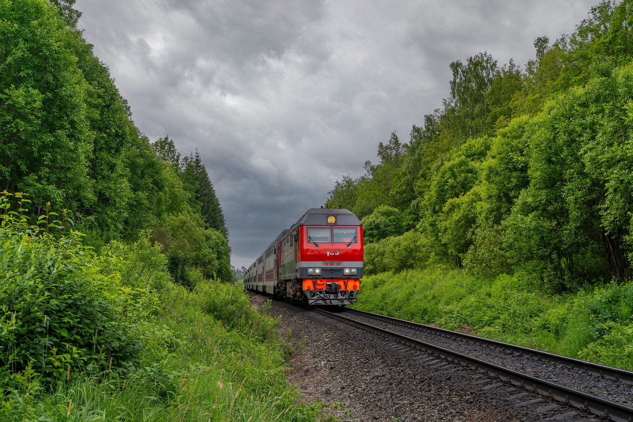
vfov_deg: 28.6
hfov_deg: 41.9
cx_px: 316
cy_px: 211
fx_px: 826
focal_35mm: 47
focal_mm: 47
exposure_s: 1/800
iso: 125
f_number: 5.6
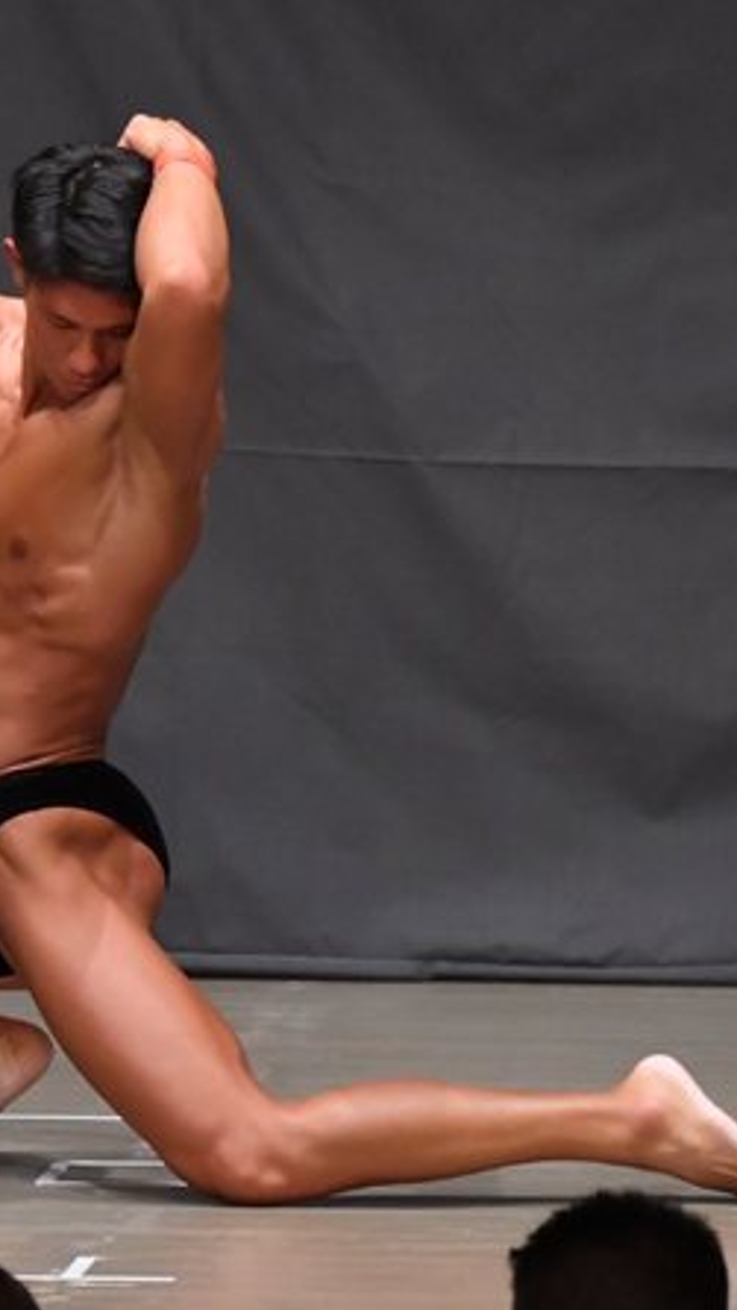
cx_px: 128
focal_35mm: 491
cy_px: 570
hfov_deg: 2.5
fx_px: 17052
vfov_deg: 4.4
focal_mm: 180
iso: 6400
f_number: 5.6
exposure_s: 1/400
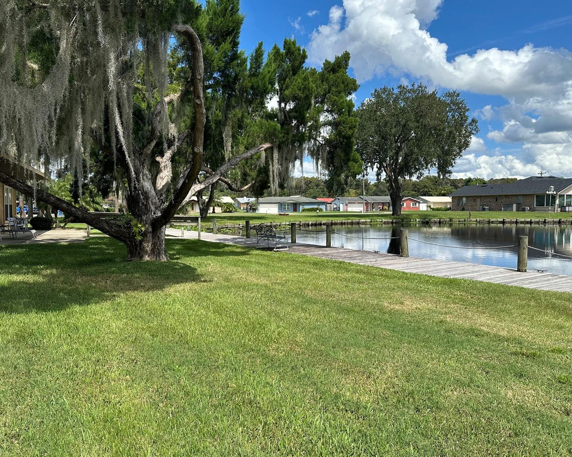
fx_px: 457
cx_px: 248
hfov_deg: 63.8
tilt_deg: -0.9
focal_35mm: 27
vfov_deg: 53.2
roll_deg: -1.1
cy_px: 225
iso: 80
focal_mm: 6.86
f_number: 1.78
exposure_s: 1/3356
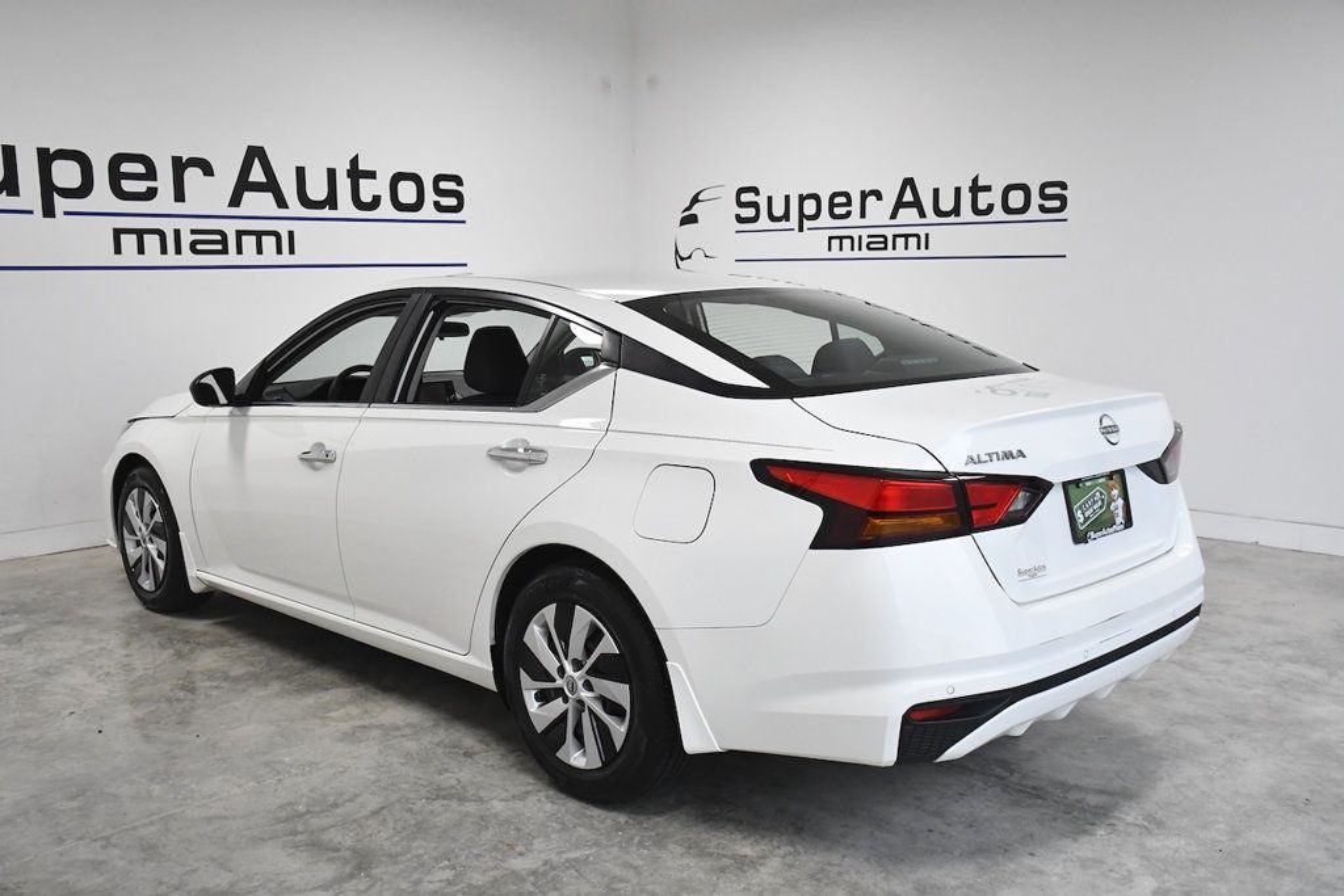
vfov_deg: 40.0
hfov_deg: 57.2
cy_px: 448
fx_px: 1232
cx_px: 672
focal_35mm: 33
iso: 2500
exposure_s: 1/1250
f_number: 4.5
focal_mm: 22
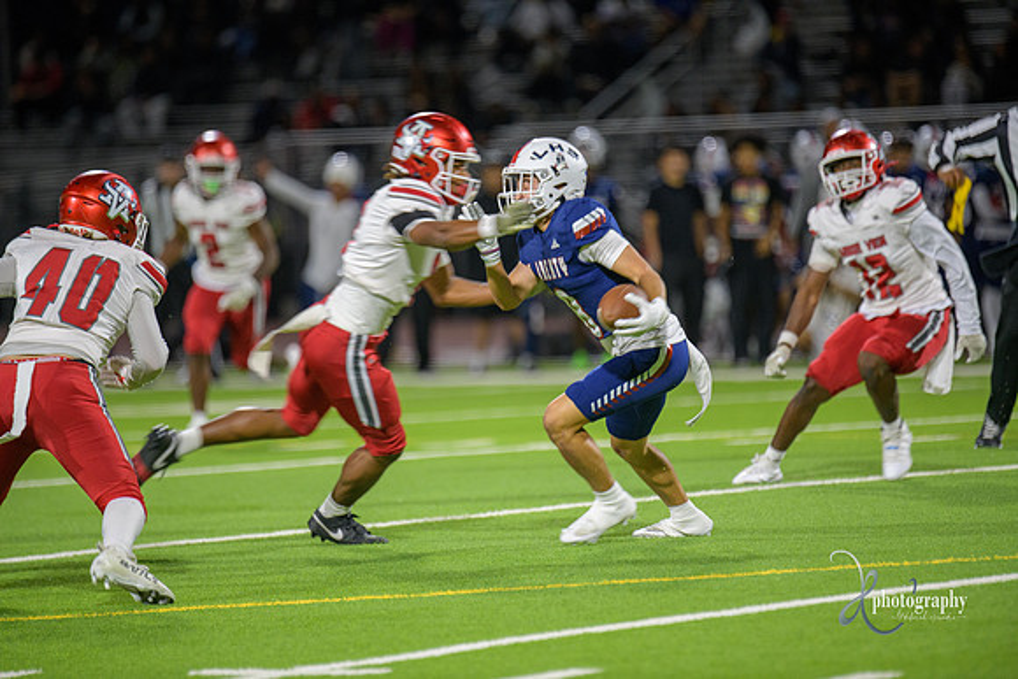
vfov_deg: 4.6
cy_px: 340
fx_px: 8485
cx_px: 509
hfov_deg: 6.9
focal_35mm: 300
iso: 1250
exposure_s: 1/250
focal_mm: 300
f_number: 2.8
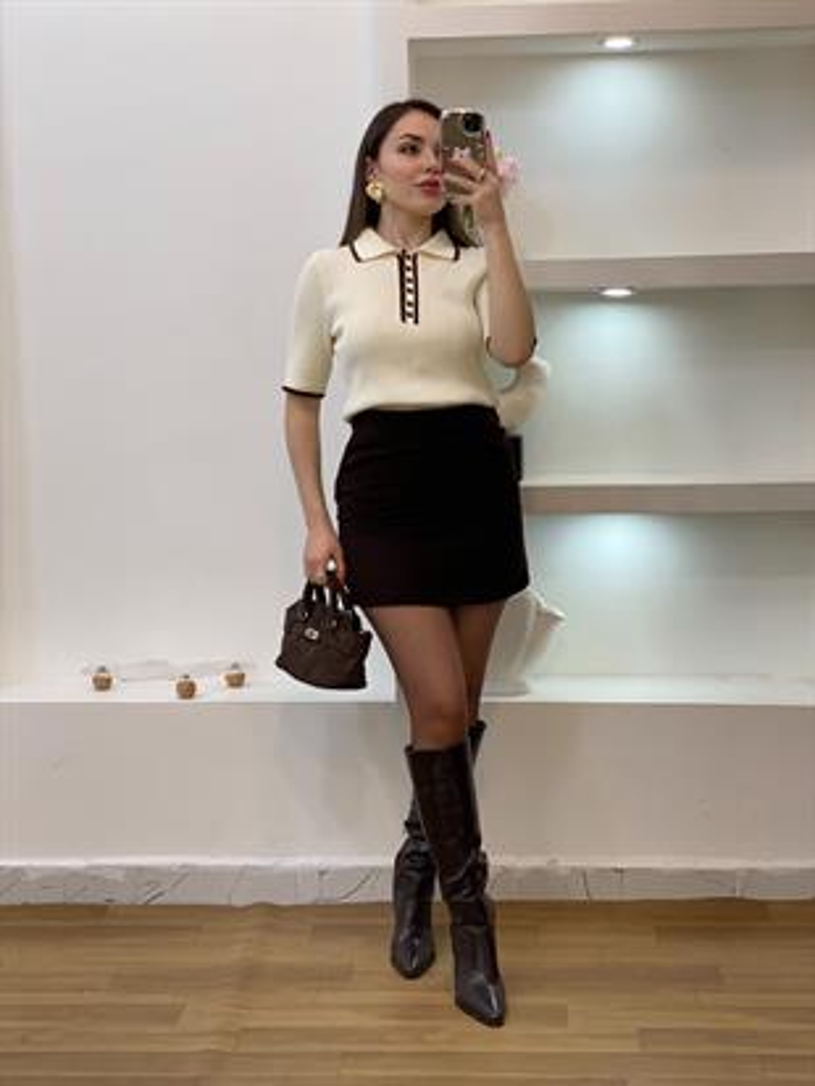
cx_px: 408
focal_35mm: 52
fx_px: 1632
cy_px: 543
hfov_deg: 28.0
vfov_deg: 36.8
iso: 64
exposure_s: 1/100
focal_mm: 6
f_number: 2
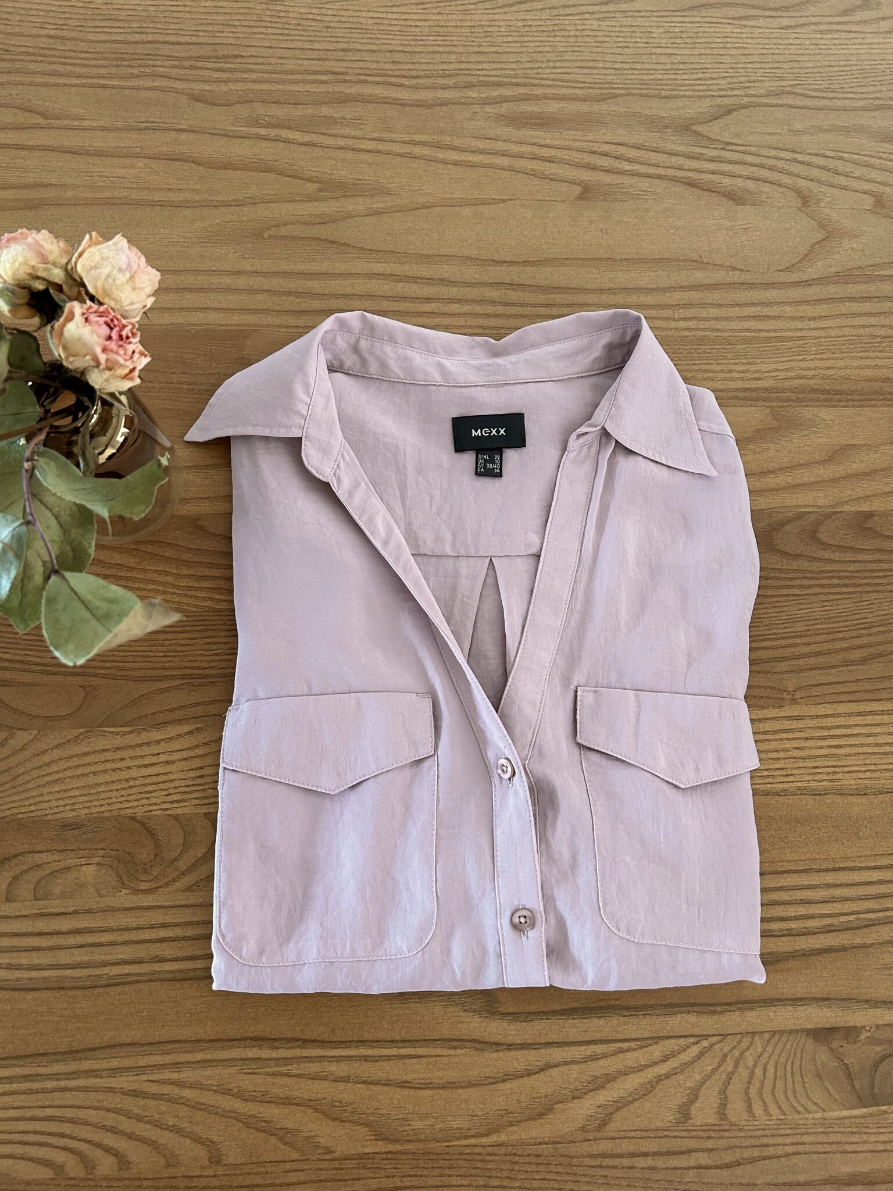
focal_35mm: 26
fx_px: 894
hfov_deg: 53.1
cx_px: 446
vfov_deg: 67.3
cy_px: 596
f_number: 1.5
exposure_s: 1/60
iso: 160
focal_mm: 5.7
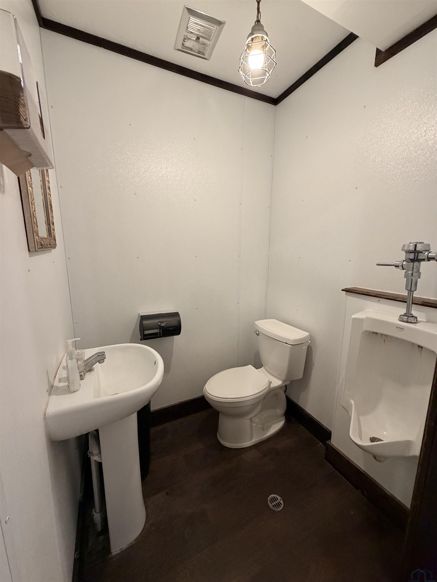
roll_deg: -0.6
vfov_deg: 102.1
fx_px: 236
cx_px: 218
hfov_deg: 85.7
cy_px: 291
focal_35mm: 14
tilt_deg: -9.4
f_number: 2.2
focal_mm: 2.22
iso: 400
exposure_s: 1/60
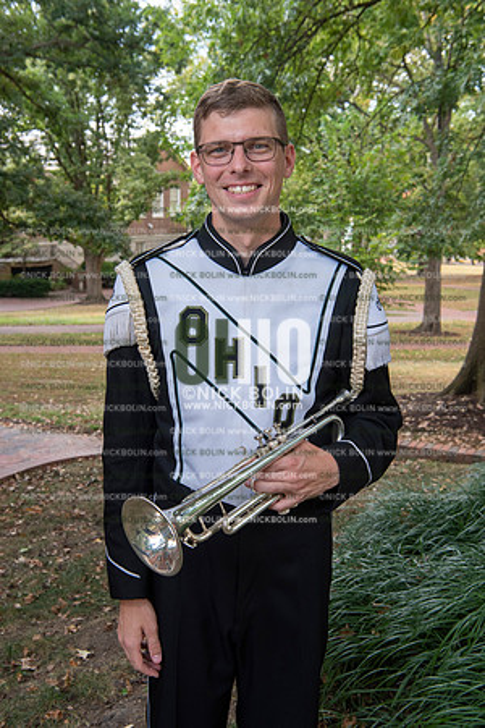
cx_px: 242
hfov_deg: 29.9
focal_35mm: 45
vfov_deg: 43.6
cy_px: 364
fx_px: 909
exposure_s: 1/100
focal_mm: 45
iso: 500
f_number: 8
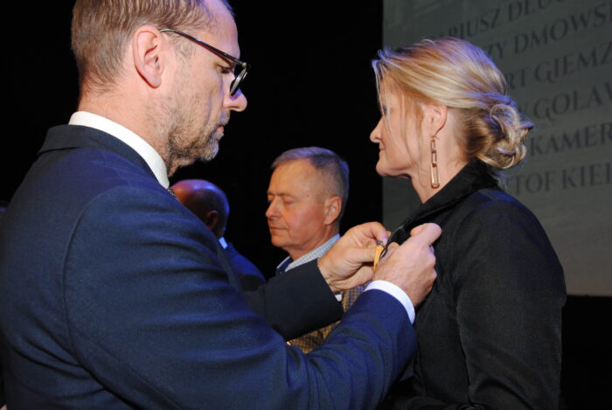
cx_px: 306
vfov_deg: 30.0
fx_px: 766
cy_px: 205
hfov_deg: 43.5
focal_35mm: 45
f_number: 5.6
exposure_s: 1/60
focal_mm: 30
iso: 400
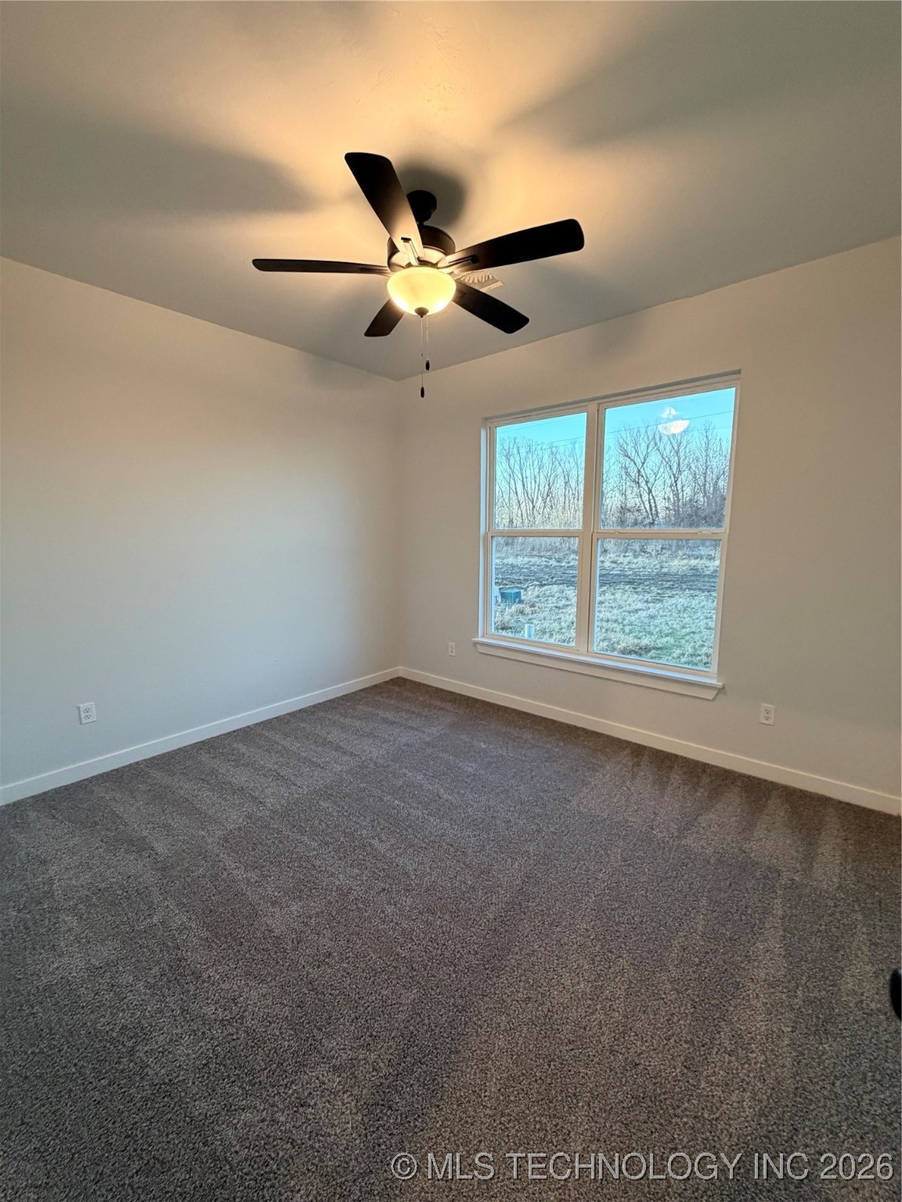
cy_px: 601
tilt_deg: -7.3
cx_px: 451
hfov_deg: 85.7
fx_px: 486
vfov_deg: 102.1
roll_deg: +0.1
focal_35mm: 14
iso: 320
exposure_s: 1/60
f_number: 2.2
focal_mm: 2.22
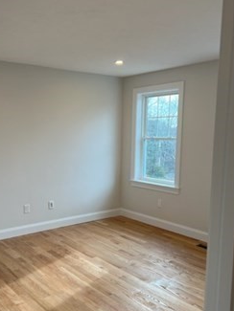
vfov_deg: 51.1
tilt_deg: -6.5
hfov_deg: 39.4
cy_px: 183
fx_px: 324
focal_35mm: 36
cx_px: 88
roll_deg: +0.1
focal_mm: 5.7
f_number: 1.5
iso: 40
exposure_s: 1/251
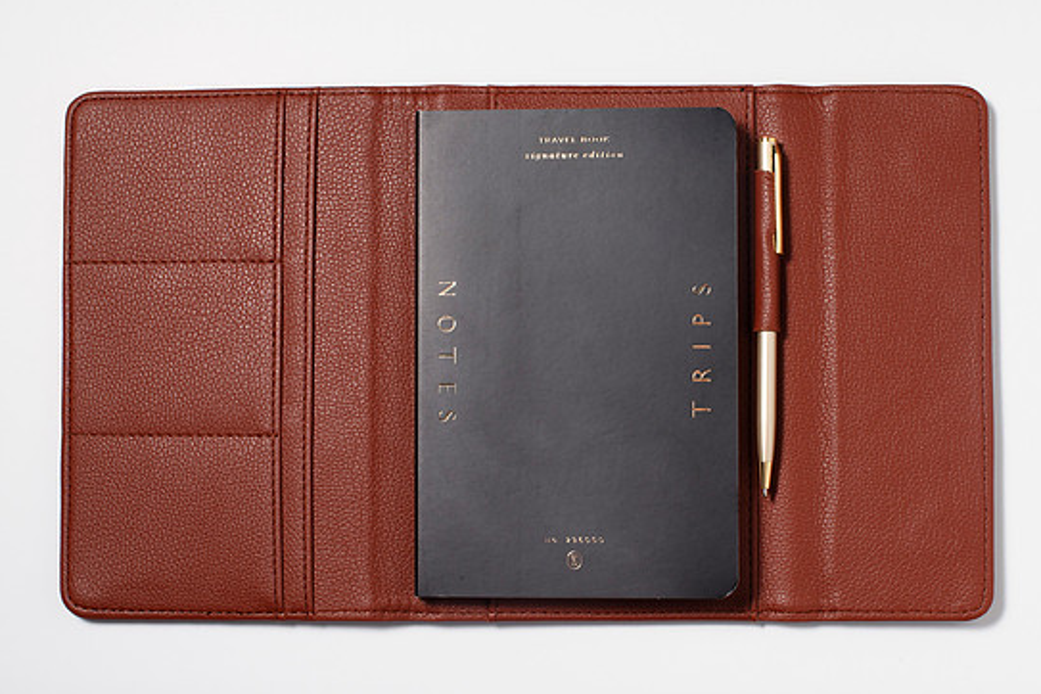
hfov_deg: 29.6
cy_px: 338
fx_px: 1966
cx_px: 581
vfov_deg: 20.0
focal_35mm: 68
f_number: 13
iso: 200
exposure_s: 1/200
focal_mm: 50
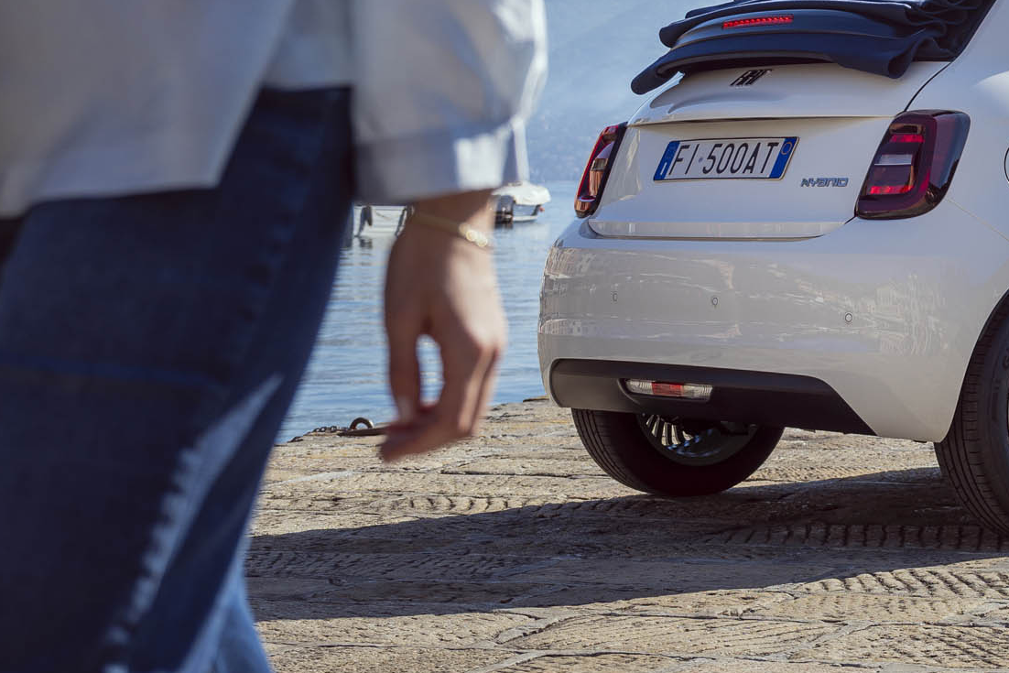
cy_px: 122
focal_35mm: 98
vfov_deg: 13.8
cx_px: 1244
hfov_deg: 19.4
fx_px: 2760
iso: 40
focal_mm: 33.5
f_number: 4
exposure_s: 1/640
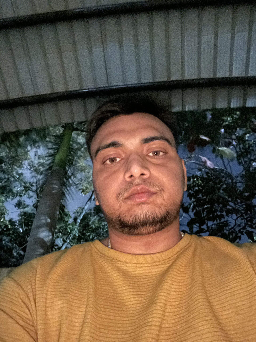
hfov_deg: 46.8
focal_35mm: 30
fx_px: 296
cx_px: 128
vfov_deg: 60.0
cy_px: 171
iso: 4000
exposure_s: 1/2
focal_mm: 2.71
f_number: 2.2
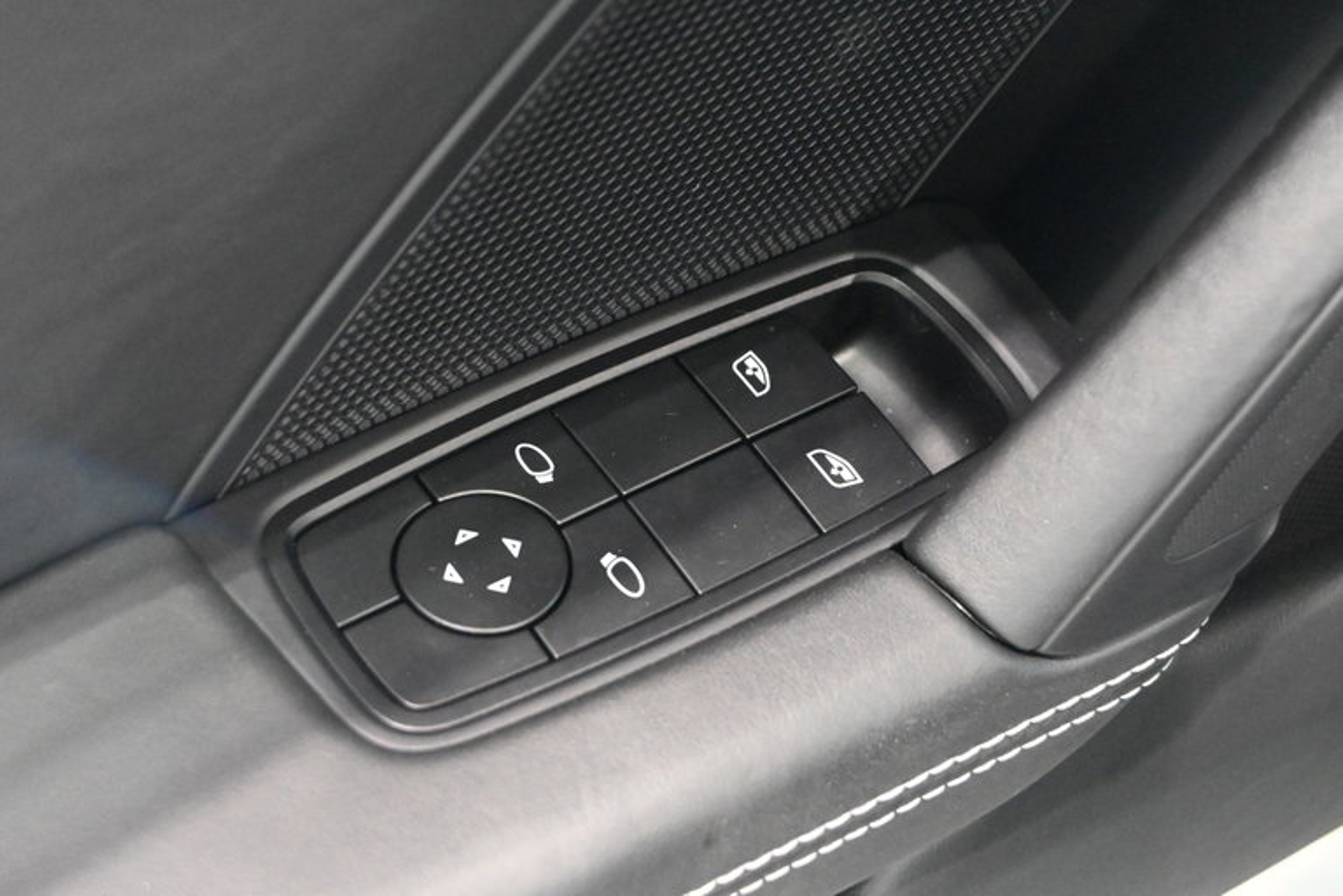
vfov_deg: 20.6
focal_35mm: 66
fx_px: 2463
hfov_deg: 30.5
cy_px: 448
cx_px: 672
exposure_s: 1/60
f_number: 6
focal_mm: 44
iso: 11400
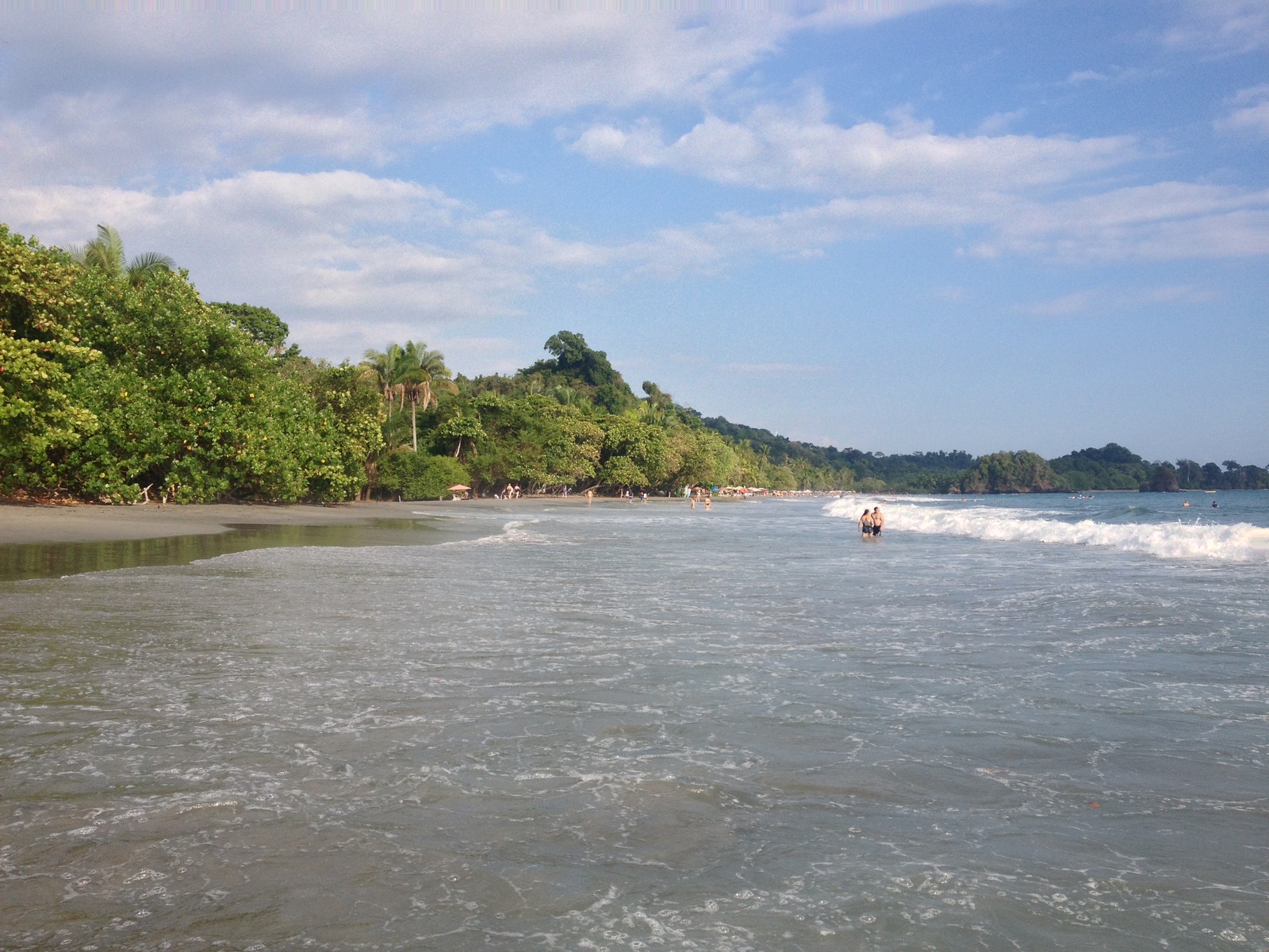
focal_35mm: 35
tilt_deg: -2.3
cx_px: 634
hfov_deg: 52.6
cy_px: 476
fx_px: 1283
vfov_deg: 40.7
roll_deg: +1.4
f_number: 2.4
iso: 50
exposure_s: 1/1842
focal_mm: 4.28
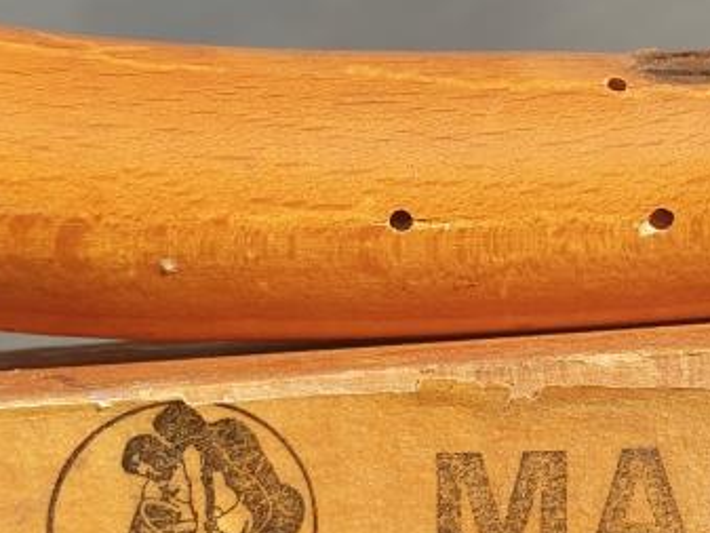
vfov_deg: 18.7
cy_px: 316
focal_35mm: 79
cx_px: 554
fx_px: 1621
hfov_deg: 24.4
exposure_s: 1/965
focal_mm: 4.3
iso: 50
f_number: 2.4
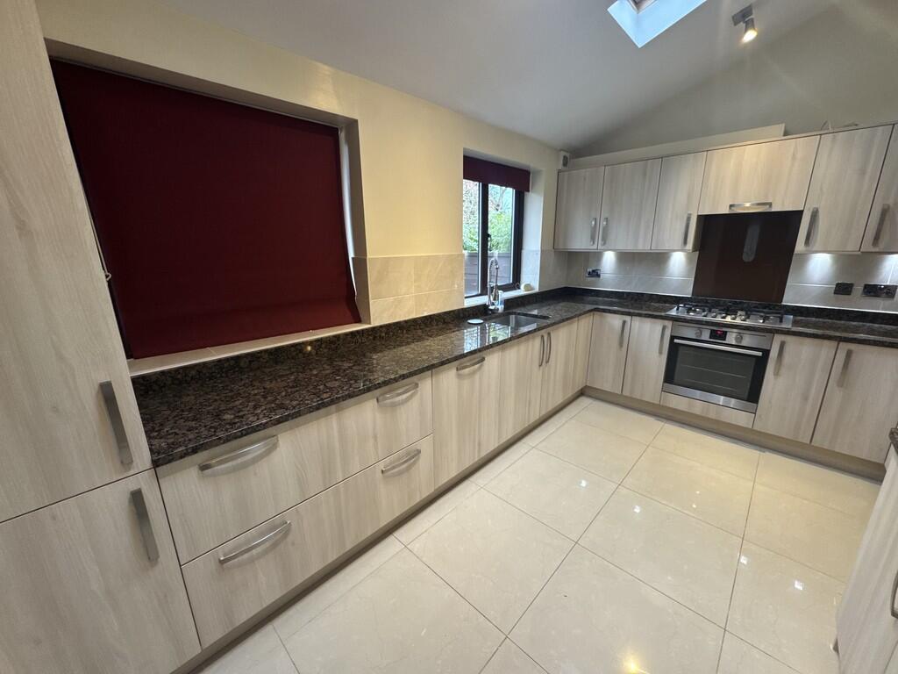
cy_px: 337
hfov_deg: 102.1
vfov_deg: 85.7
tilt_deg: -16.0
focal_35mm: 14
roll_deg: +1.1
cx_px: 449
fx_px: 363
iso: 200
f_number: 2.2
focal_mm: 2.22
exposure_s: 1/50
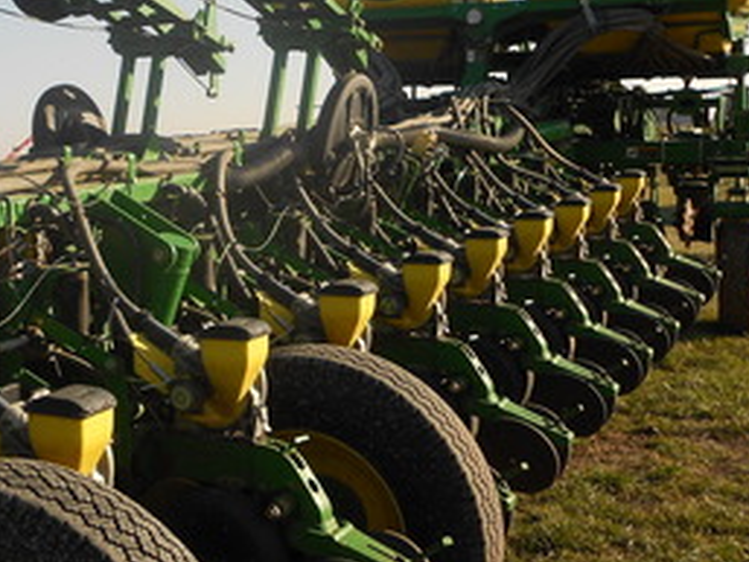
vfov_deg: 26.4
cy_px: 186
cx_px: 134
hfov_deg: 33.7
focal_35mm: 55
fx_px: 1191
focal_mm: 4.6
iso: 80
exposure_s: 1/800
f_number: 3.2
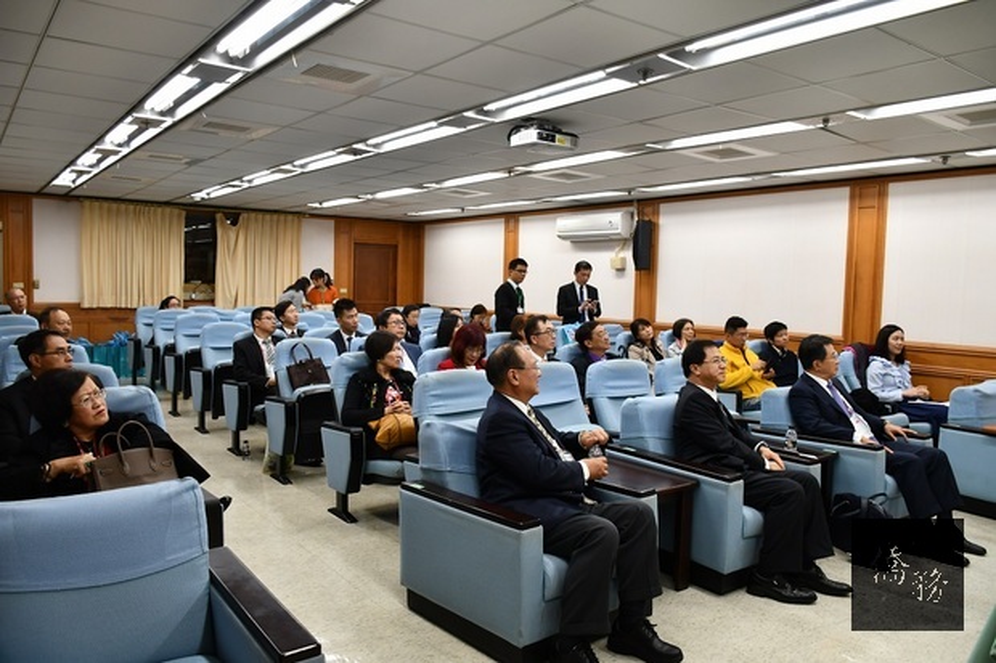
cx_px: 498
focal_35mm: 27
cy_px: 332
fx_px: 747
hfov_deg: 67.4
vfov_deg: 47.9
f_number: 4.5
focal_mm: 18
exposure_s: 1/80
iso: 400
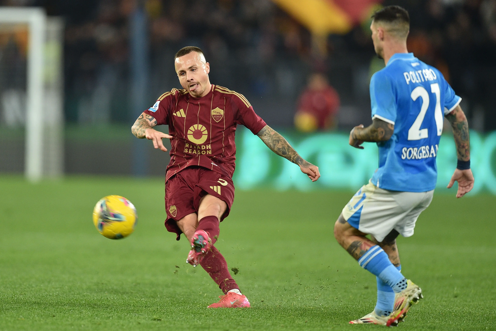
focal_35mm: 400
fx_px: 5511
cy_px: 166
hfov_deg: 5.2
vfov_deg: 3.4
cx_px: 248
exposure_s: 1/1250
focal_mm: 400
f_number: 2.8
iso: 1600
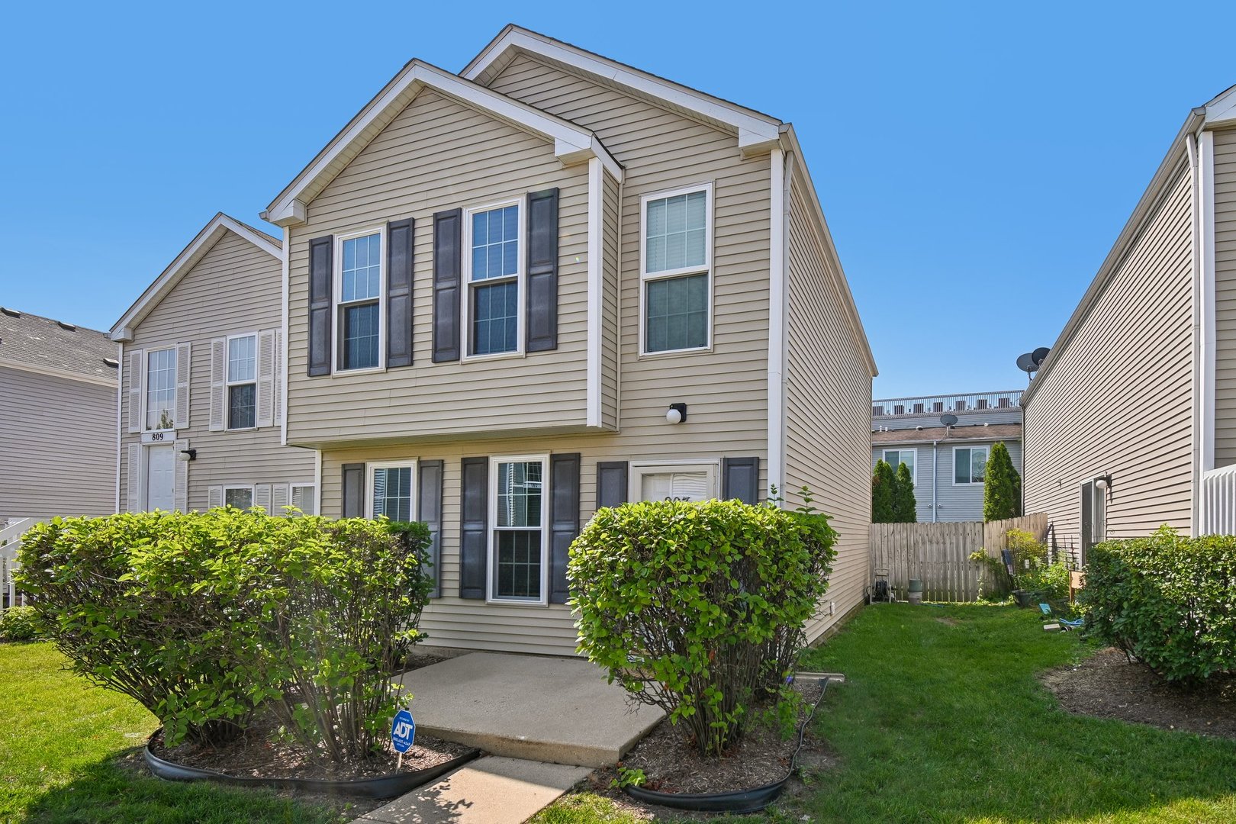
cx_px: 618
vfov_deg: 77.3
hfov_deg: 100.4
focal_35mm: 15
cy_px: 412
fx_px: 515
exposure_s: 1/250
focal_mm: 10
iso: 100
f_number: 8
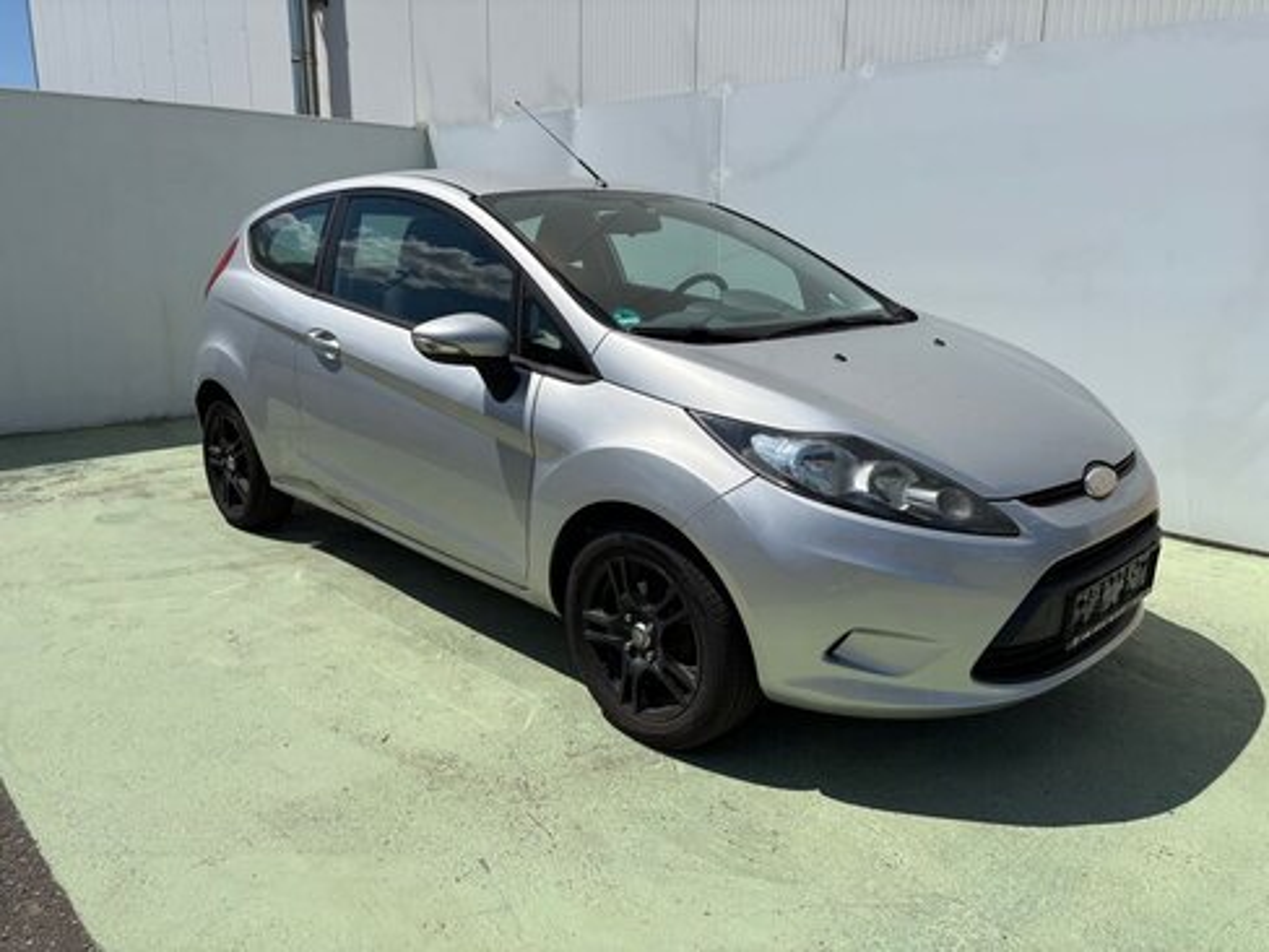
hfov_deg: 67.3
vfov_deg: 53.1
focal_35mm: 26
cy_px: 476
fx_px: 953
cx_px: 634
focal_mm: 5.96
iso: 50
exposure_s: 1/8850
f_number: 1.6
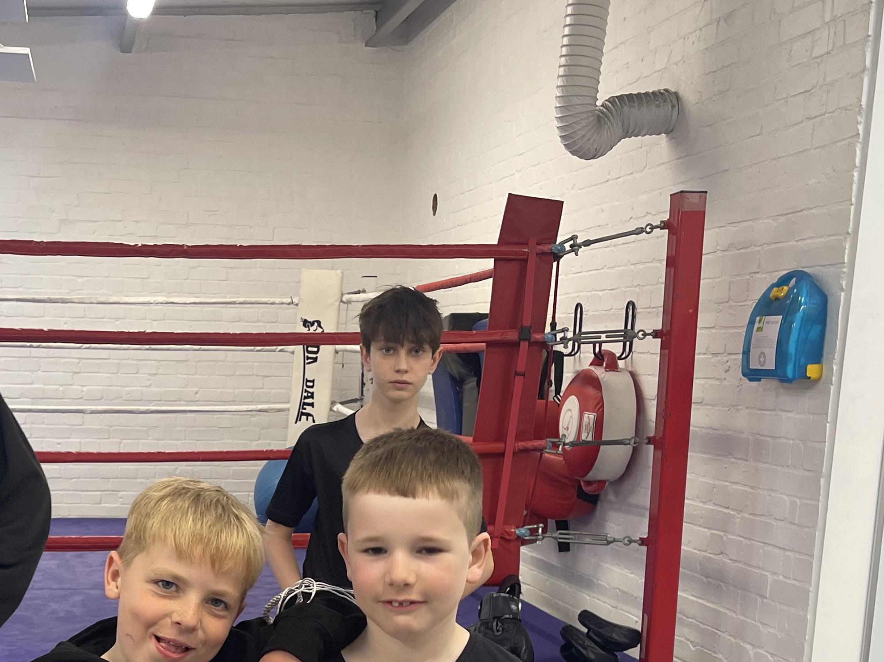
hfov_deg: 35.8
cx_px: 299
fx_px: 1353
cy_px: 647
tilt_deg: -13.3
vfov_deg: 26.2
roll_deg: -1.0
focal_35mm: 53
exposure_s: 1/100
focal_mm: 5.1
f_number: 1.6
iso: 100
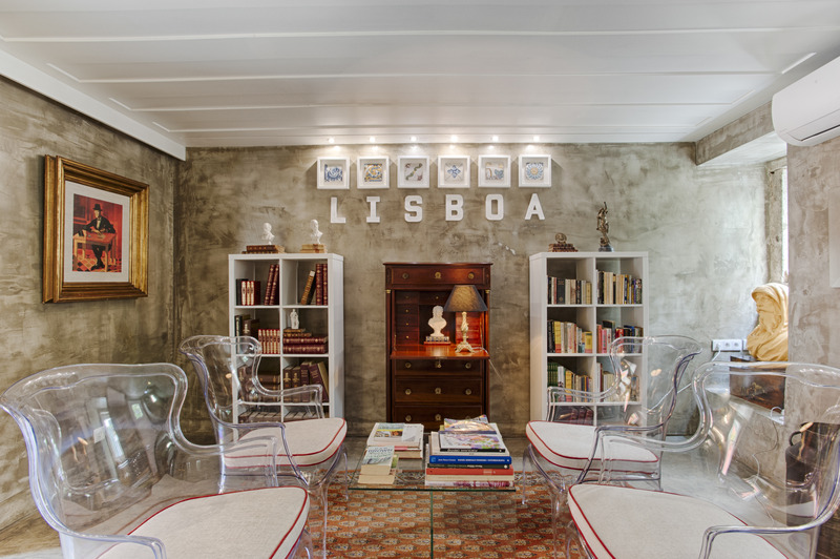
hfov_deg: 87.0
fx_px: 443
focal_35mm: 19
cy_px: 280
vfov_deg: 64.5
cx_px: 420
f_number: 16
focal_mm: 19
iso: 200
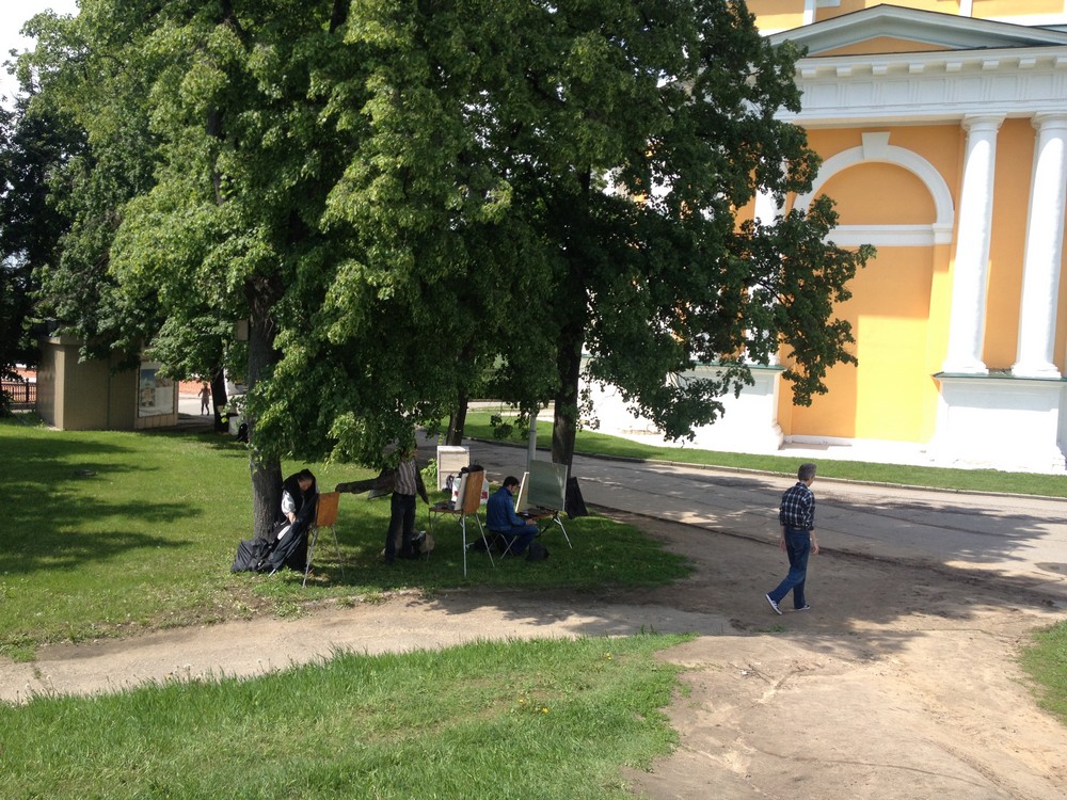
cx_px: 534
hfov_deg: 52.6
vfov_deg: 40.7
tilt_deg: -6.7
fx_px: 1079
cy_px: 400
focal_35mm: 35
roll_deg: -3.4
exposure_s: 1/876
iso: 50
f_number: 2.4
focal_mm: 4.28
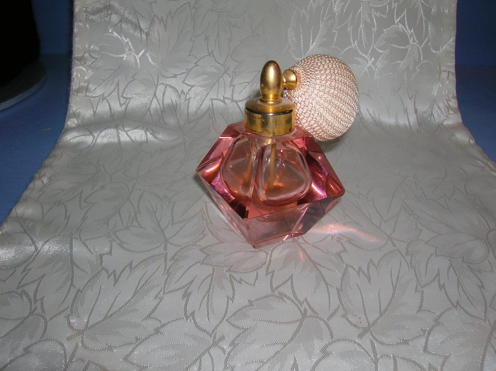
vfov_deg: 41.7
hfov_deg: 54.0
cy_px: 186
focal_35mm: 34
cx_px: 248
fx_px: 487
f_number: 4.9
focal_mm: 5.7
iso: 50
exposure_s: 1/60.1
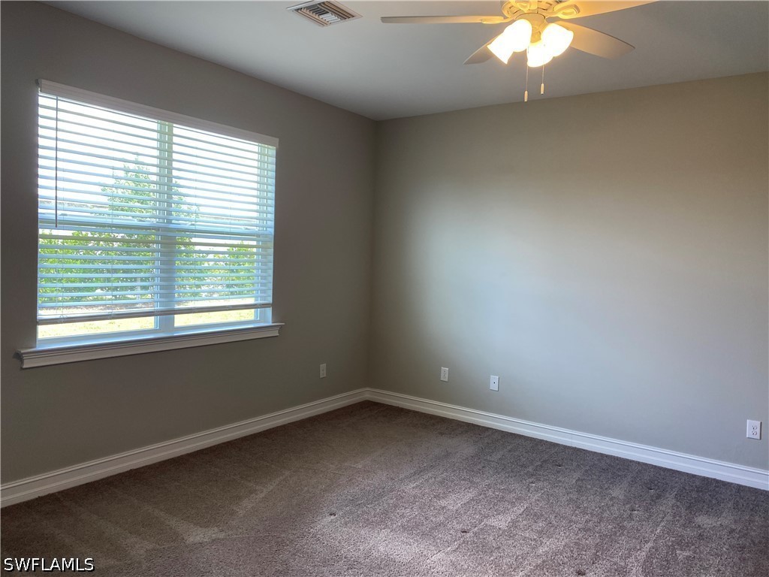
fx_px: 578
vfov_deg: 53.1
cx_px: 384
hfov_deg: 67.3
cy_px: 288
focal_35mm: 26
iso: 64
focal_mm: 4.25
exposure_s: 1/120
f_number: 1.8
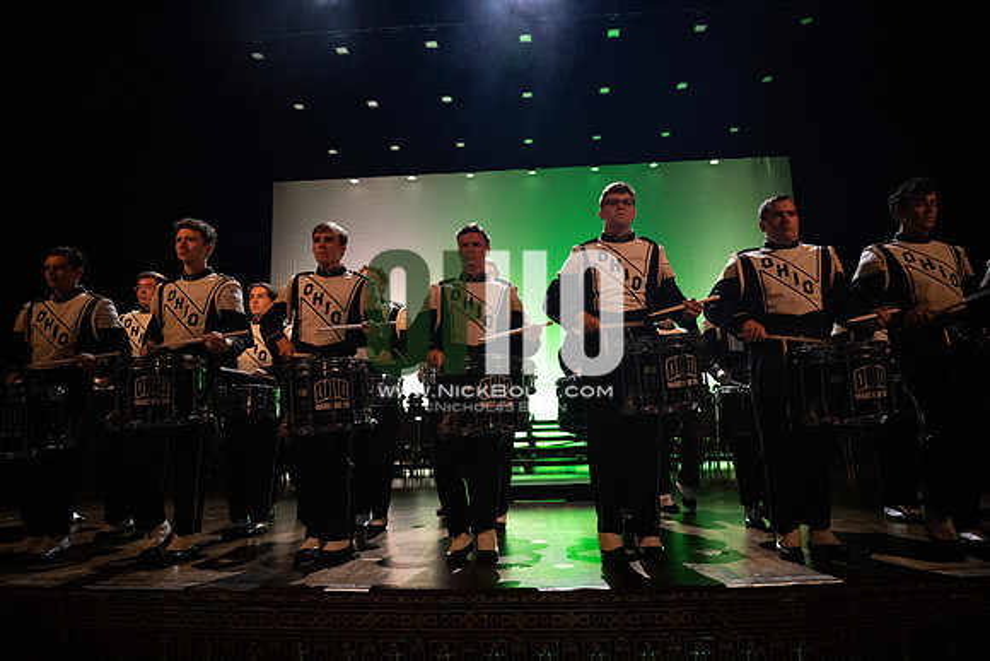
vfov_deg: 53.2
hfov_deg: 73.7
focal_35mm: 24
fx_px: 660
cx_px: 495
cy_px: 330
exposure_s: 1/500
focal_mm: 24
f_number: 2.8
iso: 10000
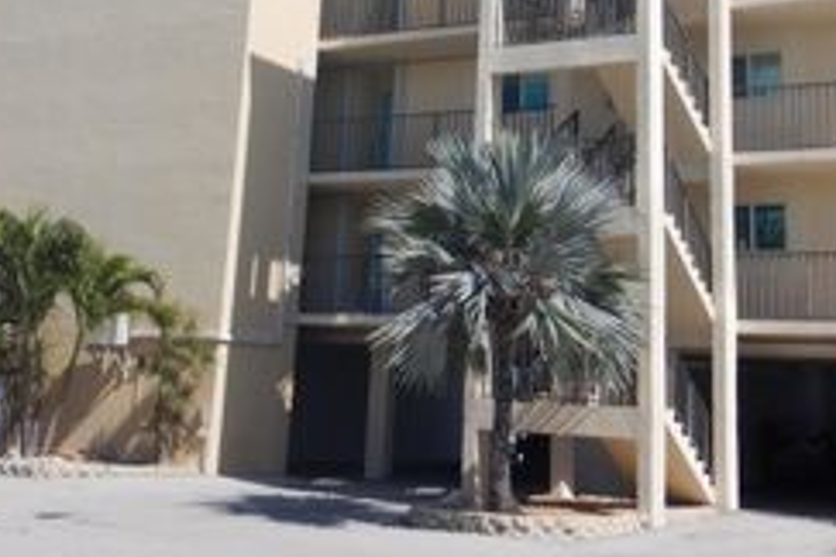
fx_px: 1440
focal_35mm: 62
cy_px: -57
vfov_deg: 20.8
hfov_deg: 32.4
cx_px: 427
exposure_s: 1/1250
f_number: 4.1
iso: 125
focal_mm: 5.1
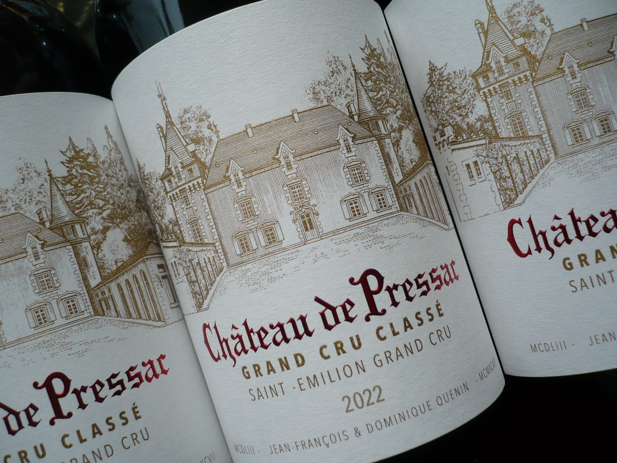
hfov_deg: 52.6
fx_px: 624
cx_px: 308
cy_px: 232
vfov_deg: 40.7
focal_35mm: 35
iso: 100
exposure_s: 1/500
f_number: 2.8
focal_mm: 5.8
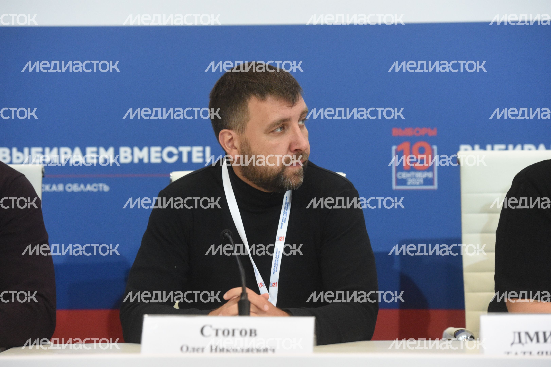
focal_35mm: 122
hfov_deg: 16.8
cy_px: 184
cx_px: 276
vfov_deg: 11.2
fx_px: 1866
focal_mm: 122
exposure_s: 1/500
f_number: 4
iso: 12800
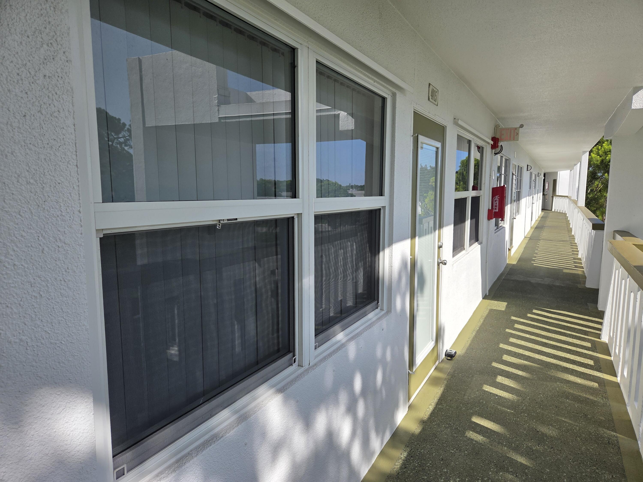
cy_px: 241
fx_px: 427
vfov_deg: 58.9
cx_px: 322
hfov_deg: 73.9
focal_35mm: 23
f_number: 1.8
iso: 80
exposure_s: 1/4460
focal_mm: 5.4
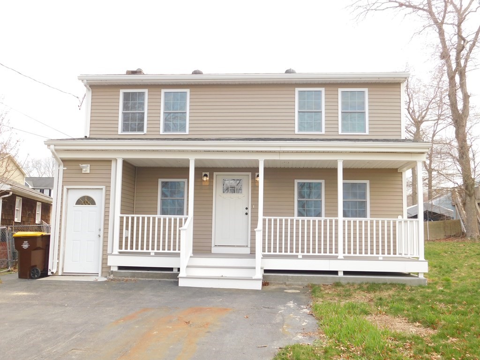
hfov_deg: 51.4
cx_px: 240
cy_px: 180
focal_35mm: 36
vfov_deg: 39.7
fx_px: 499
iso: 125
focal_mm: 6.3
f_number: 3.5
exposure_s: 1/250
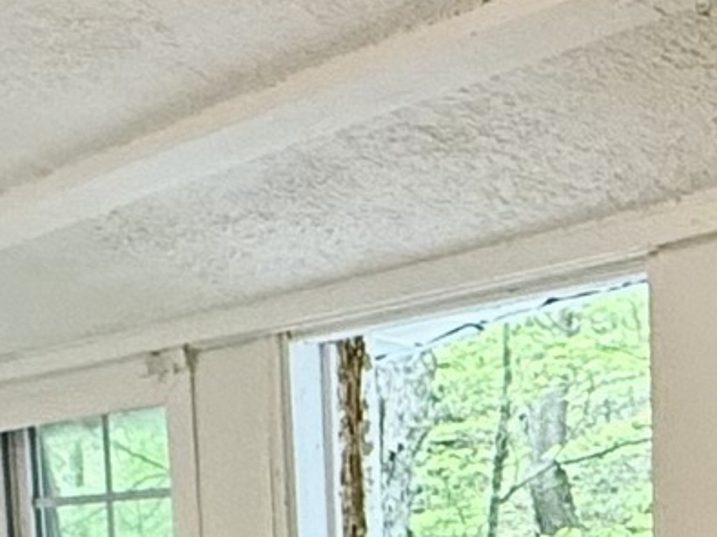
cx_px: -408
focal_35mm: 109
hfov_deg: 16.2
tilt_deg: -8.8
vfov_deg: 12.7
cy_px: 876
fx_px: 2257
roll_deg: +6.6
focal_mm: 2.22
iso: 320
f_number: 2.2
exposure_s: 1/120
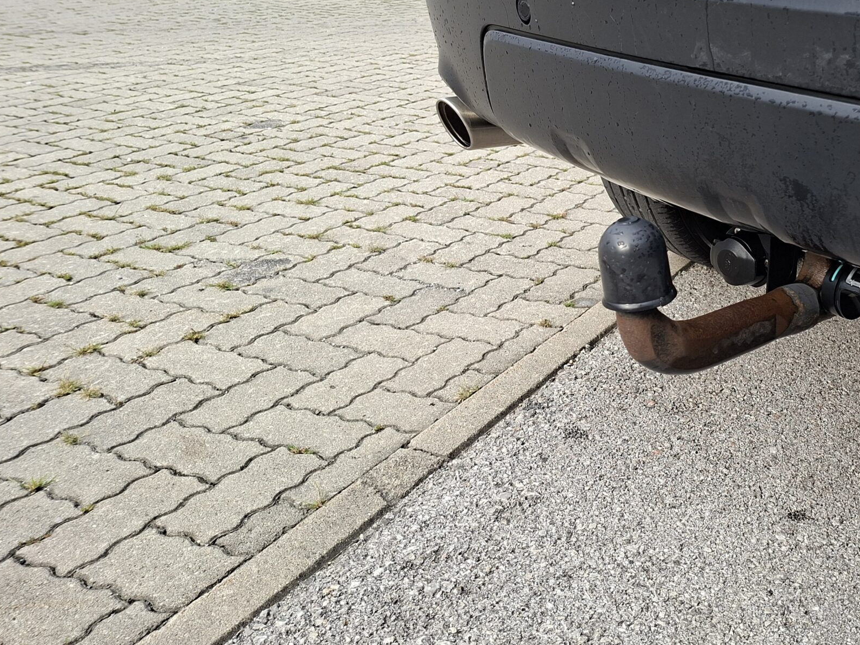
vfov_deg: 38.4
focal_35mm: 37
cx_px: 659
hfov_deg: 48.0
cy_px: 239
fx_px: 919
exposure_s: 1/368
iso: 50
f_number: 1.8
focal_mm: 5.54
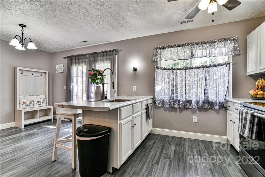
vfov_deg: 73.8
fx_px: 118
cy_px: 88
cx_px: 132
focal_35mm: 16
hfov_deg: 96.7
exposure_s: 1/160
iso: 1600
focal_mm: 16
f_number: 6.3
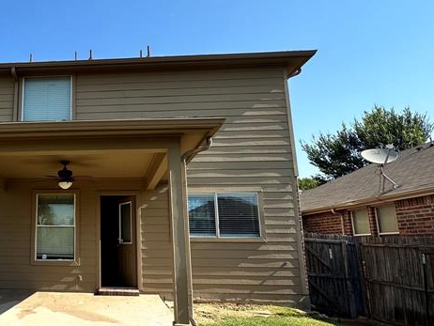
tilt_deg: +11.0
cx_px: 72
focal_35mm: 31
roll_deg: -1.2
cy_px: 170
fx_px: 389
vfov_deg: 45.5
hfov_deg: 53.5
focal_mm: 2.22
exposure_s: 1/1770
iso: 50
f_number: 2.2
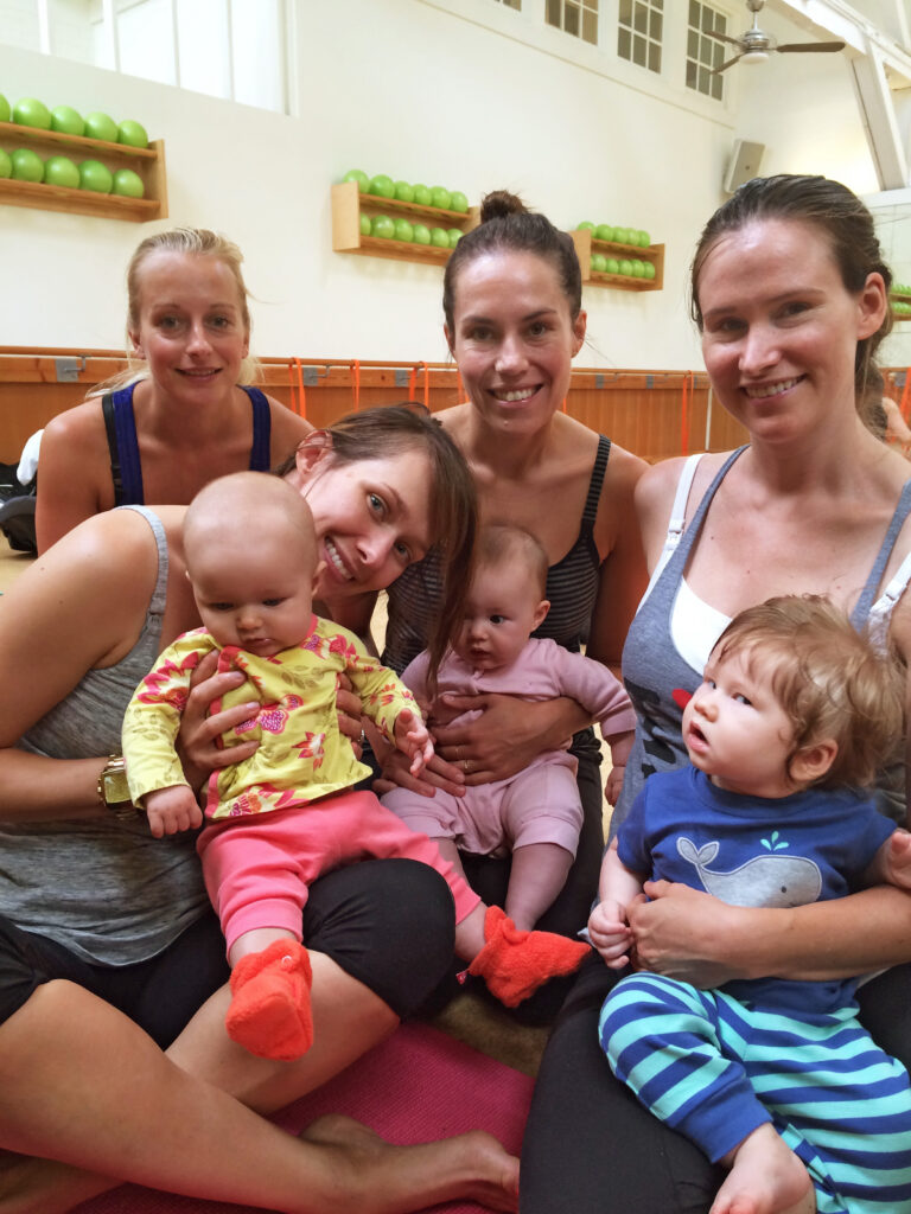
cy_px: 607
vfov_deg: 61.7
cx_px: 456
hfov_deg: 48.2
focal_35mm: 29
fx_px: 1018
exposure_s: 1/30
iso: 32
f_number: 2.2
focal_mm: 4.15
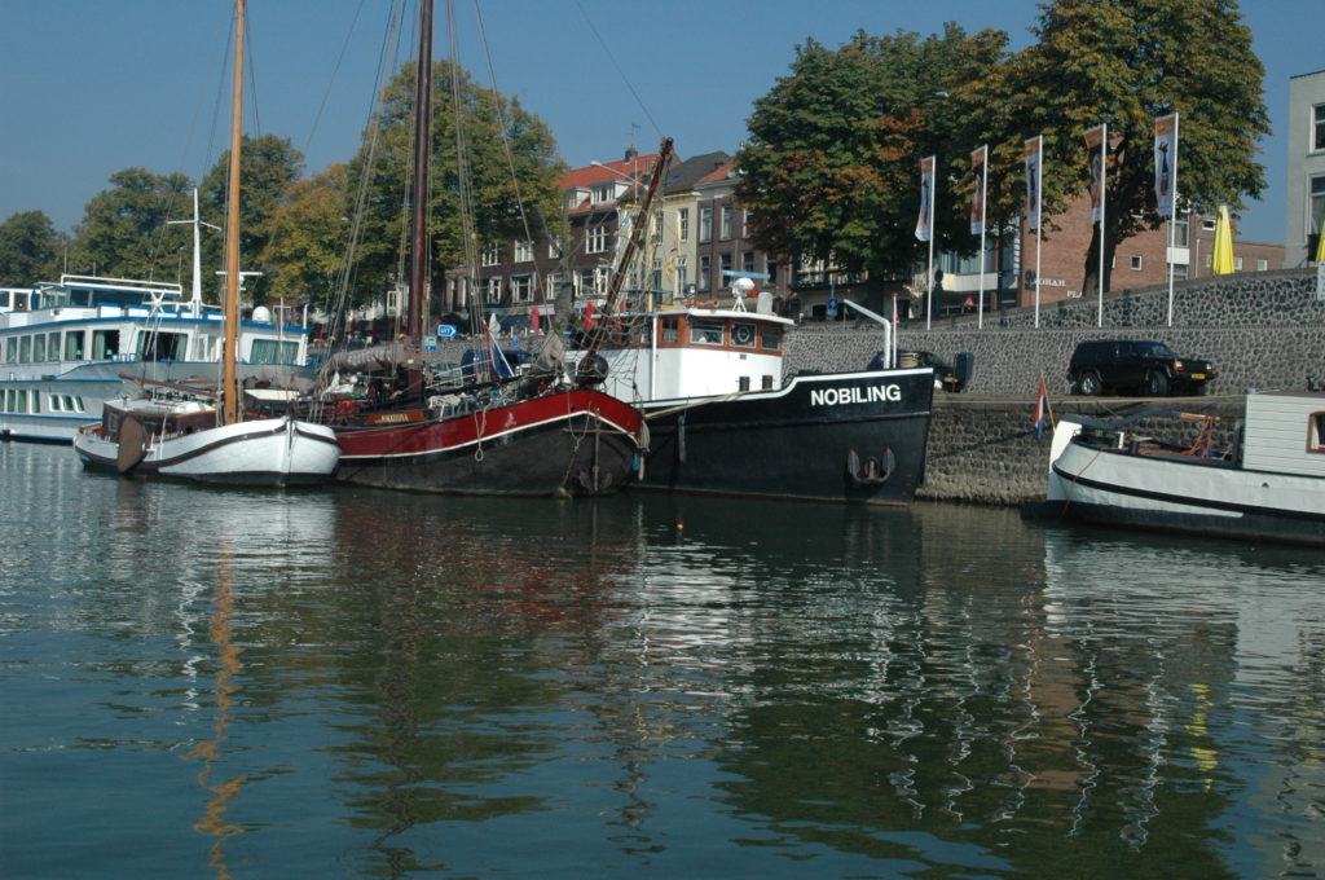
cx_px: 662
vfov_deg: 31.8
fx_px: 1544
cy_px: 440
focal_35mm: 42
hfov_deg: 46.5
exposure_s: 1/500
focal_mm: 28
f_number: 11
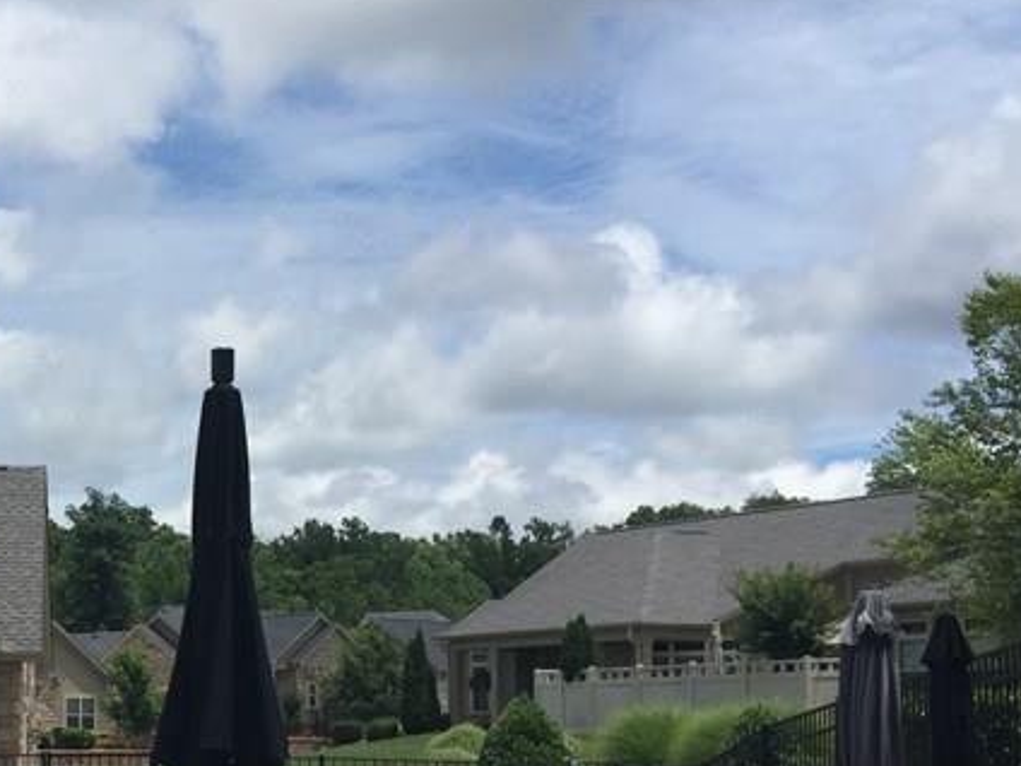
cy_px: 715
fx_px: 2065
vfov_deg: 20.5
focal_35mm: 70
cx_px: -147
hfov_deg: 25.4
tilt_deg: +1.6
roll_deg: -0.3
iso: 32
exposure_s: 1/2825
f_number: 2.2
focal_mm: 4.15
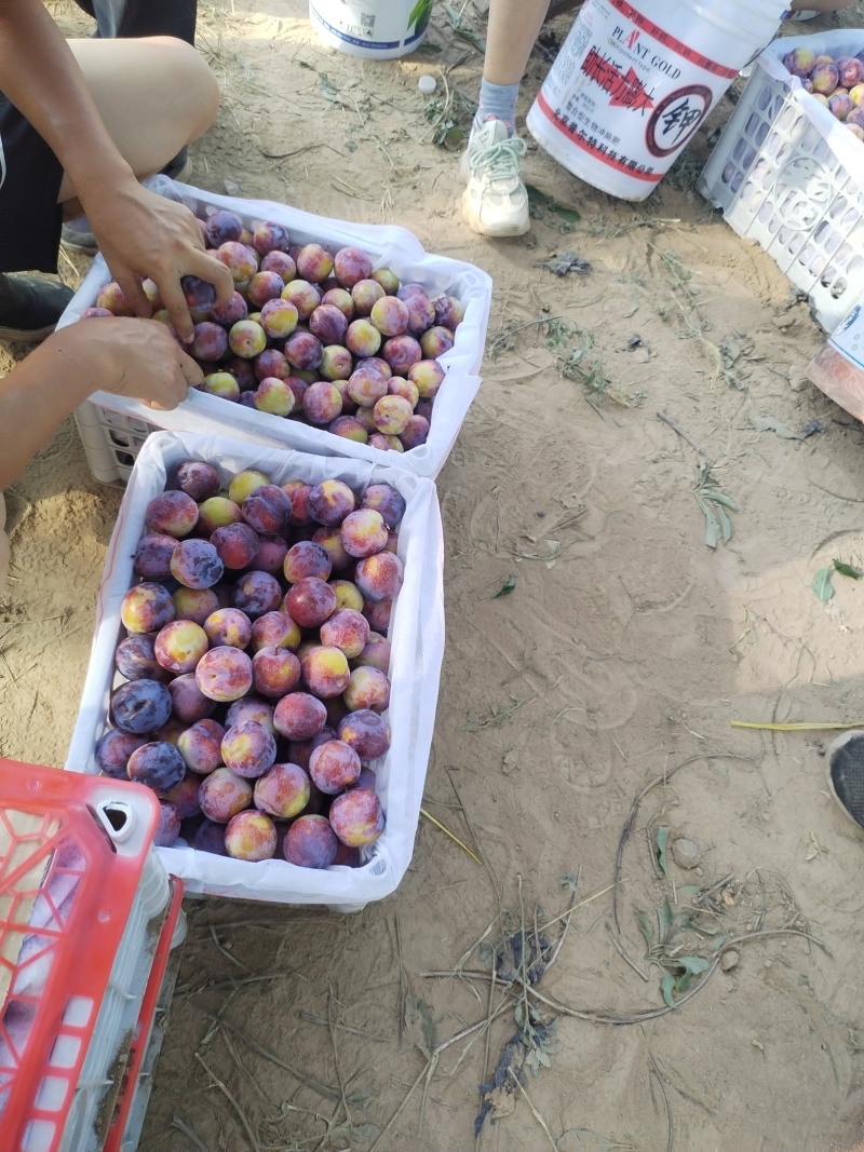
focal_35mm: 26
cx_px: 432
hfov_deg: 53.1
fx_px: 865
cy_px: 576
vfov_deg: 67.3
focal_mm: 4.75
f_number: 1.8
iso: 227
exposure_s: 1/100
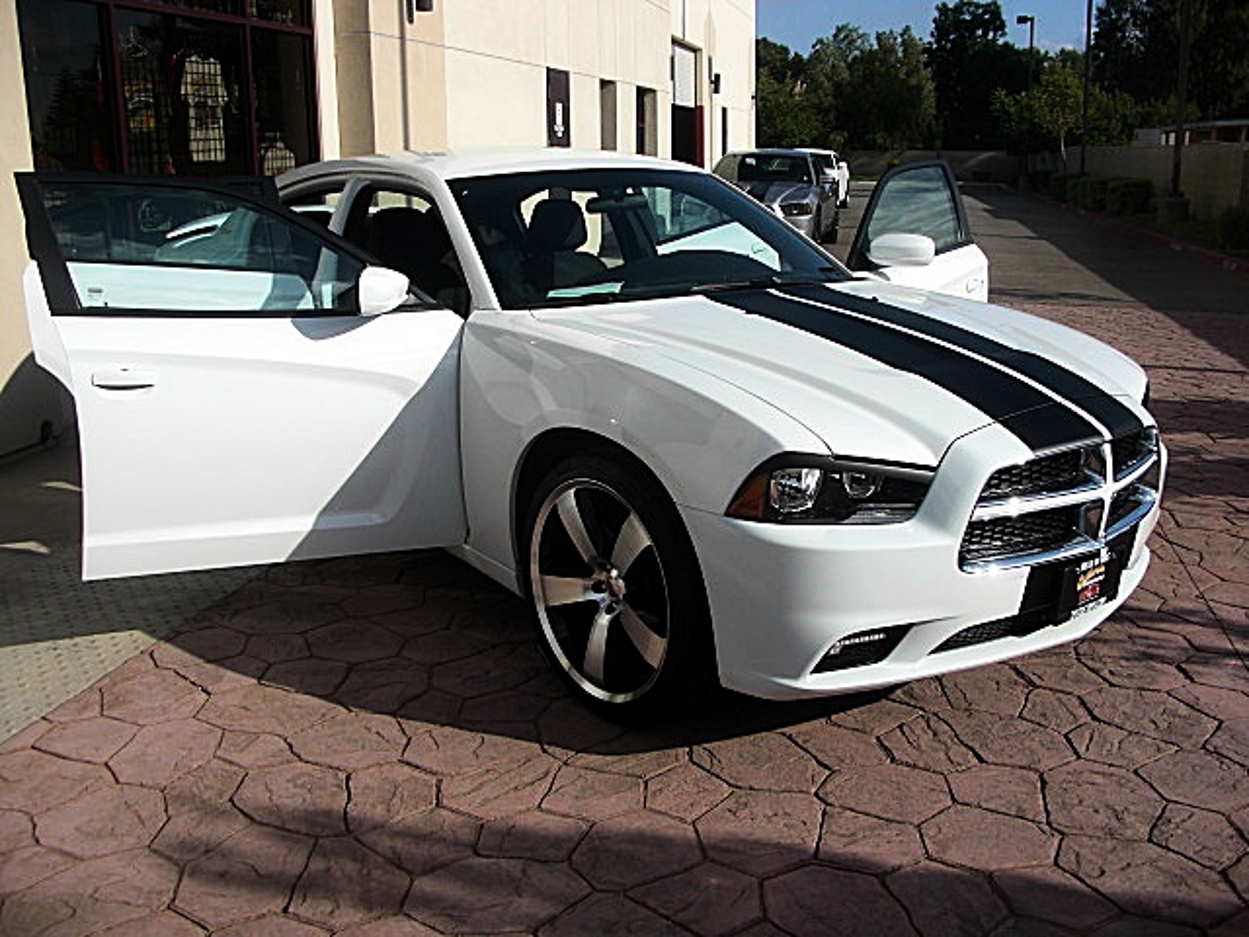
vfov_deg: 39.7
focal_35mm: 36
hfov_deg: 51.4
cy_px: 468
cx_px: 624
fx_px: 1299
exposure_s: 1/200
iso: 50
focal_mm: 6.3
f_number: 7.9
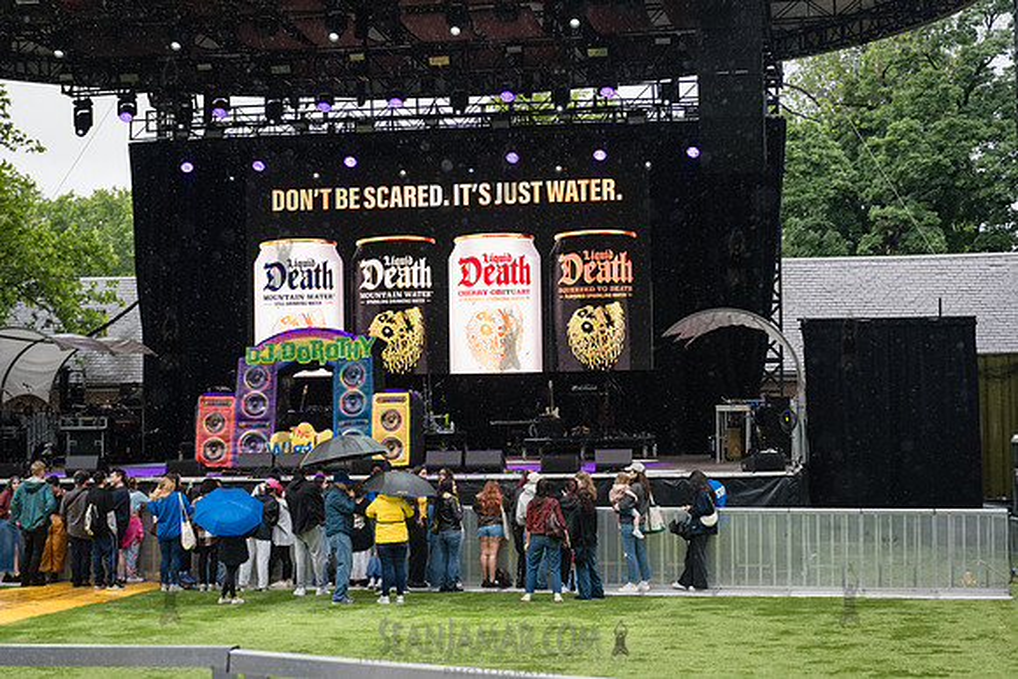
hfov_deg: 30.5
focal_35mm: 66
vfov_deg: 20.6
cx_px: 509
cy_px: 340
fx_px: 1867
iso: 2000
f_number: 4.5
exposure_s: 1/1600
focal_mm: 66
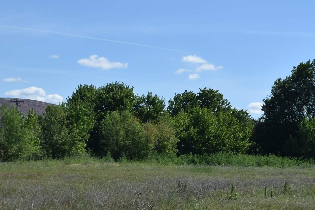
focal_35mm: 87
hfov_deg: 23.3
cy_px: 158
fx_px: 761
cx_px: 213
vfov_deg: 15.6
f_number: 9
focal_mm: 30
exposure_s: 1/320
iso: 100
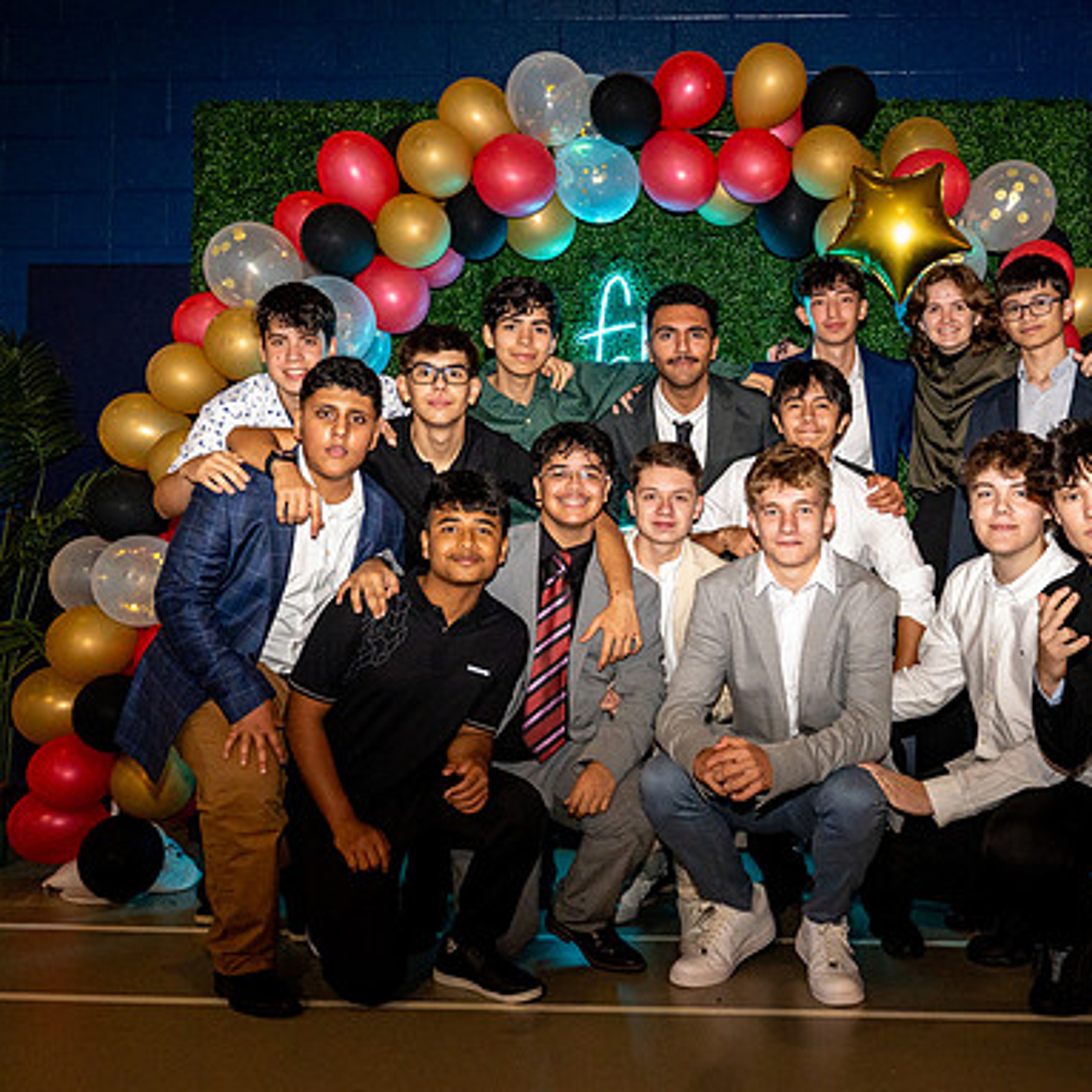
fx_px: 1356
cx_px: 704
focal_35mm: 38
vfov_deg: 43.8
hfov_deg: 43.4
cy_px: 511
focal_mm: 25
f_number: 4
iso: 1250
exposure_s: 1/80
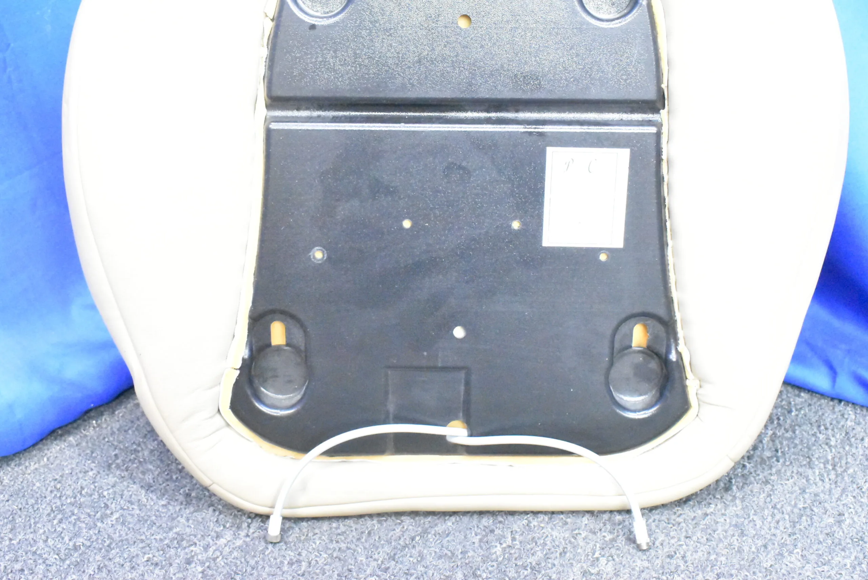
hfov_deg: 42.3
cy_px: 290
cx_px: 434
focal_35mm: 46
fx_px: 1122
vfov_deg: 29.0
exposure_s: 1/50
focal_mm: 31
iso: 25600
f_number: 8
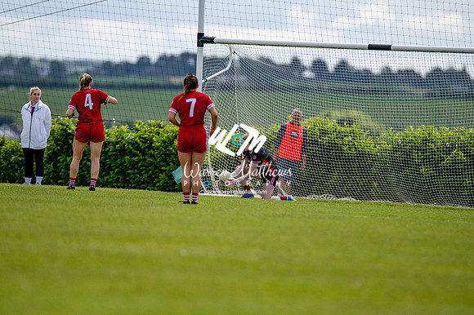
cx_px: 237
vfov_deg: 3.1
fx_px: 5921
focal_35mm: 450
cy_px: 158
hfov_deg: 4.6
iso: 160
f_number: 2.8
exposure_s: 1/6400
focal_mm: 300
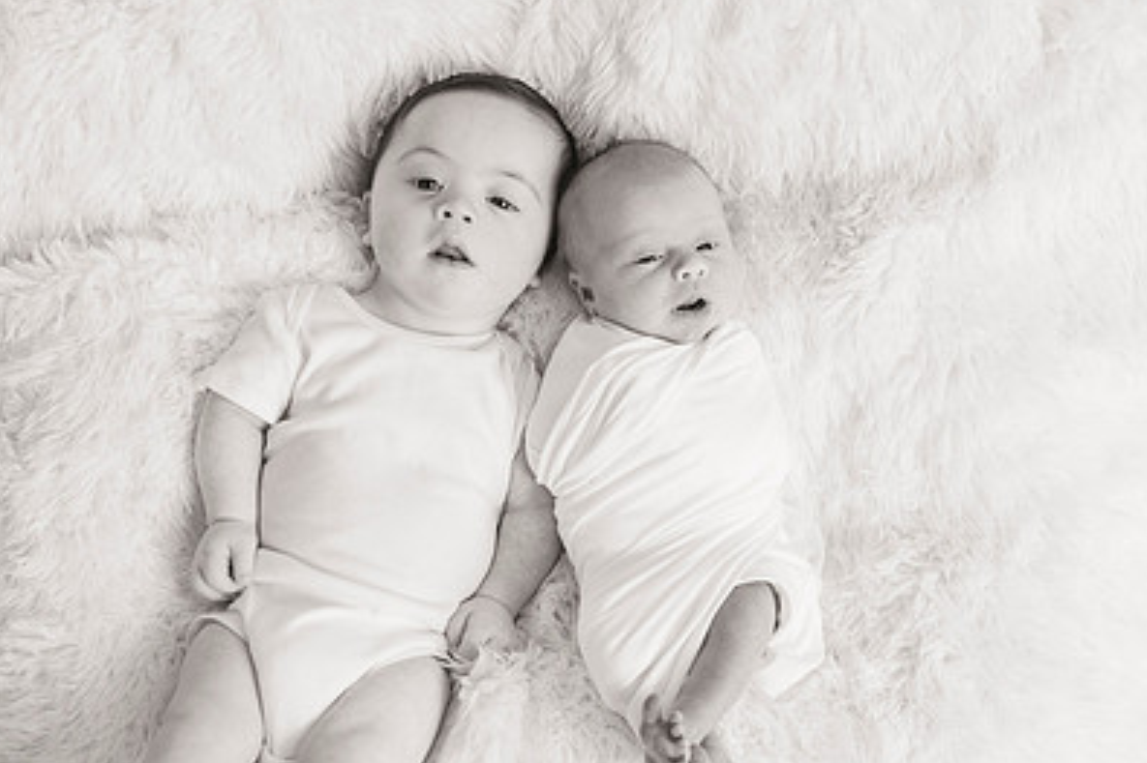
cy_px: 521
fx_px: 1592
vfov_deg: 26.8
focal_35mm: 50
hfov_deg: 39.6
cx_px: 572
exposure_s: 1/160
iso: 500
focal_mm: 34
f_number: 4.5
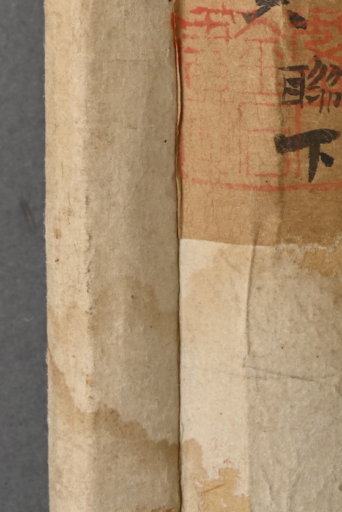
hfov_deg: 7.3
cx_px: 452
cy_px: -297
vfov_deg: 10.6
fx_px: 2649
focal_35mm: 186
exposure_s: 1/80
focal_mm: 55
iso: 100
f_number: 18
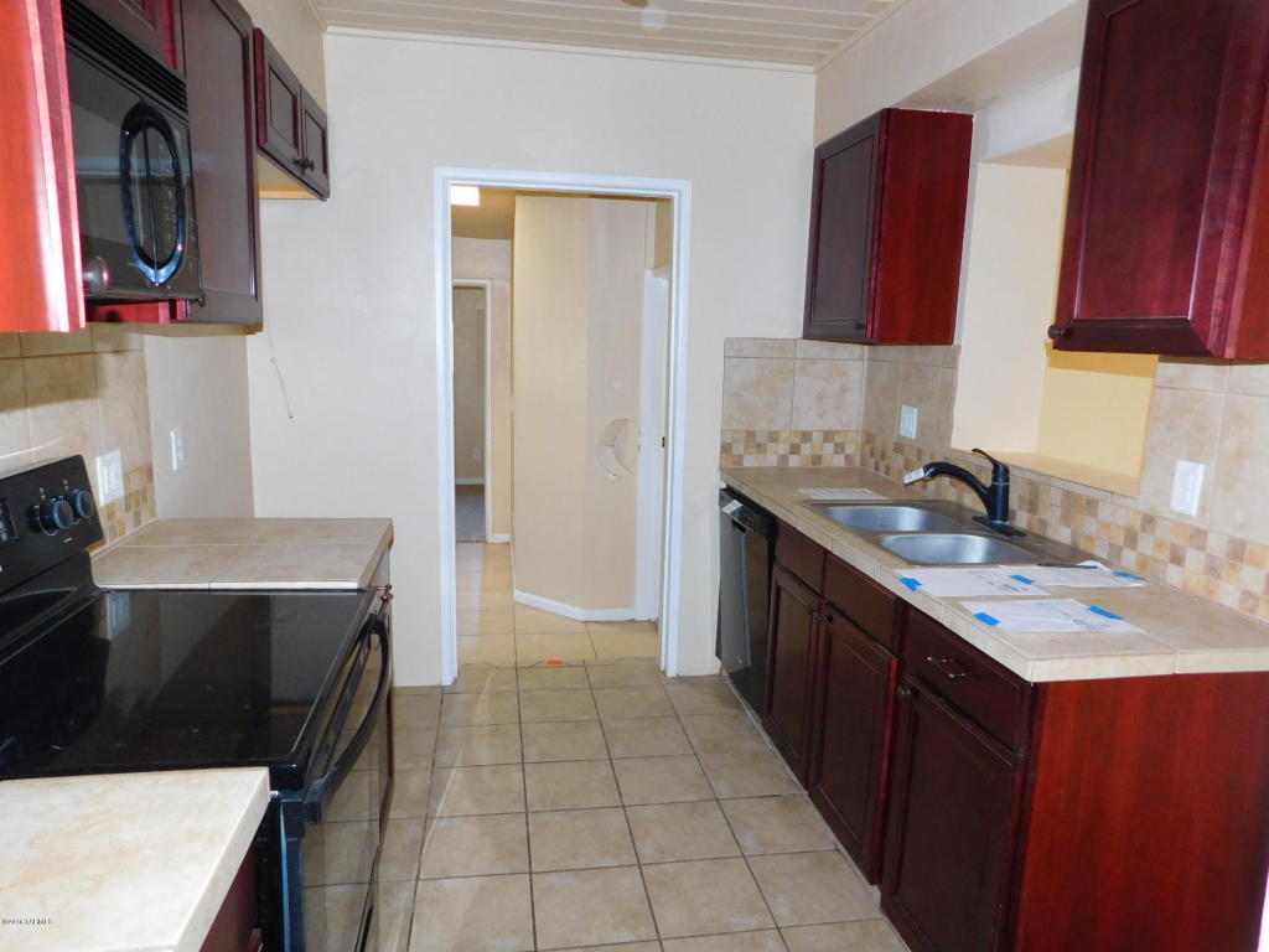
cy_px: 476
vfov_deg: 58.9
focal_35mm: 23
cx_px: 634
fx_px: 843
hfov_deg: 73.9
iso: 200
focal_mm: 4
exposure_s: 1/30
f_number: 3
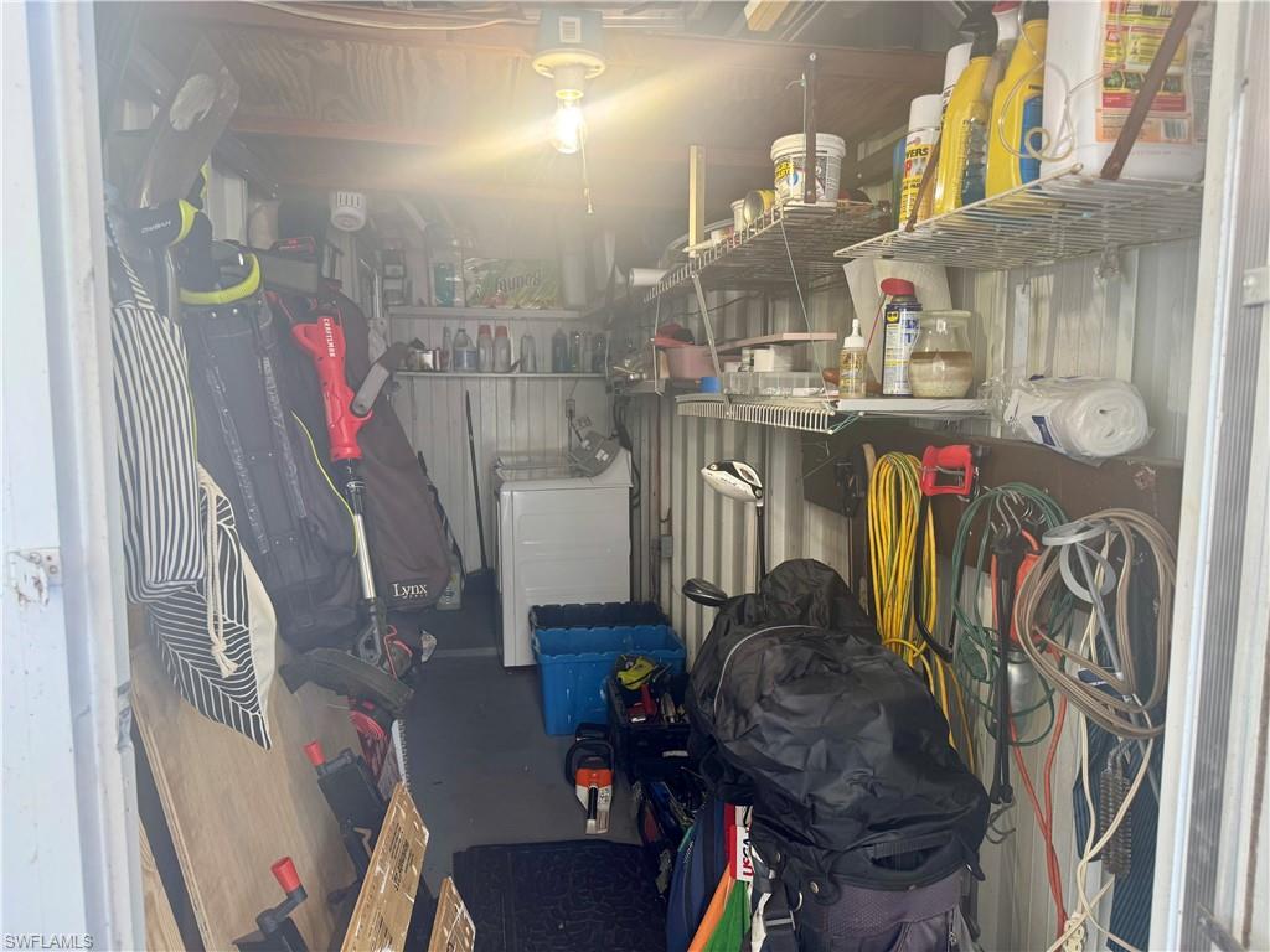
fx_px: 881
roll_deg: -0.4
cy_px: 476
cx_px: 635
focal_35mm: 24
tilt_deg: -5.9
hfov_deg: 71.6
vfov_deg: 56.8
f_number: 1.78
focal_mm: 6.76
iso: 125
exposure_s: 1/60
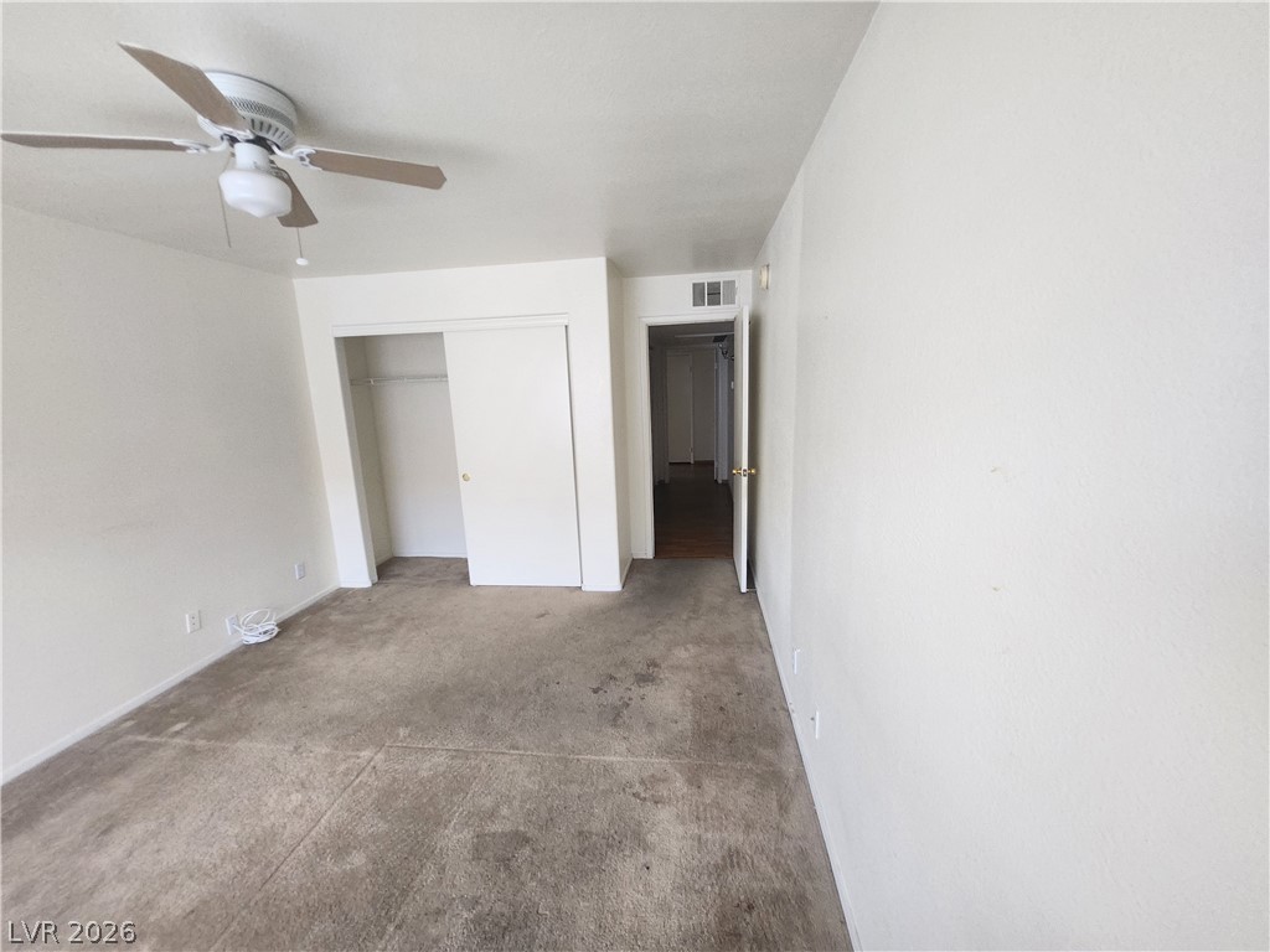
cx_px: 635
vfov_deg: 89.9
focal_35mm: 13
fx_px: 477
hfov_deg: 106.2
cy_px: 476
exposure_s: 1/60
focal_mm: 1.74
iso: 250
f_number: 2.2
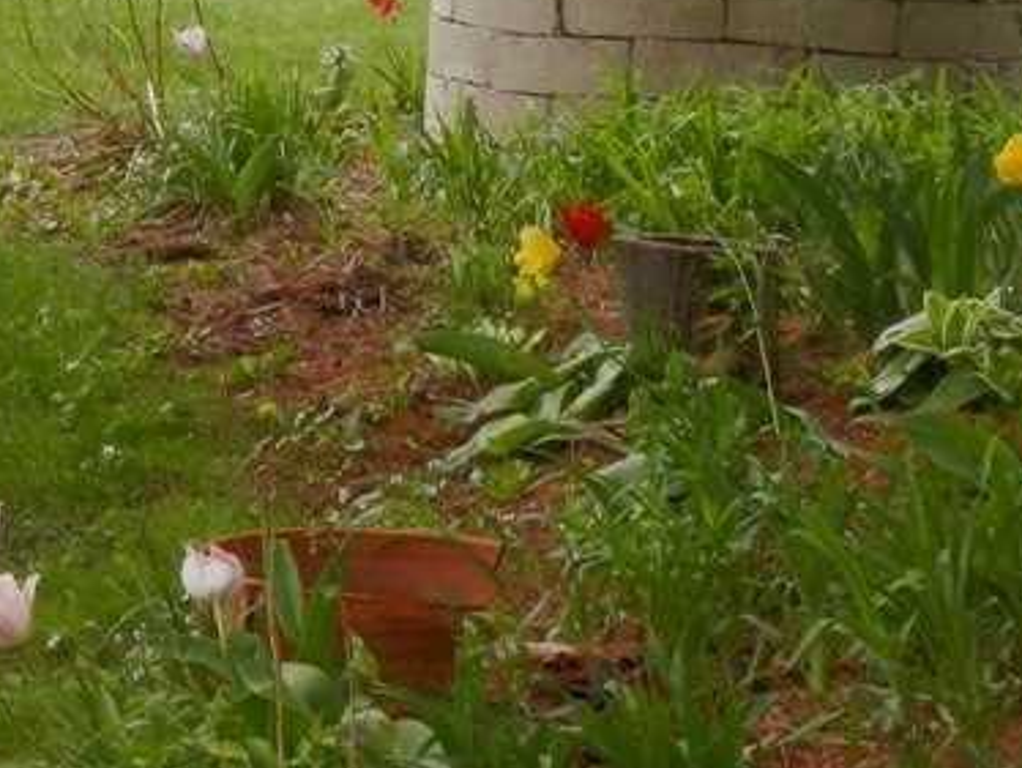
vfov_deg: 6.8
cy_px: 90
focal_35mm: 219
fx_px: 6470
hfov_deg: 9.0
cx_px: 888
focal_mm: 14.4
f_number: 4.6
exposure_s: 1/125
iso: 125
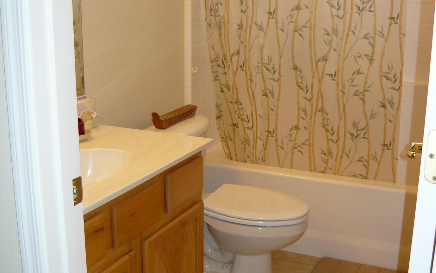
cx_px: 217
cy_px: 149
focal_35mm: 47
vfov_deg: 27.4
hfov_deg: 42.7
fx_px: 558
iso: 100
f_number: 2.8
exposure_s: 1/30
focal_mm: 5.5
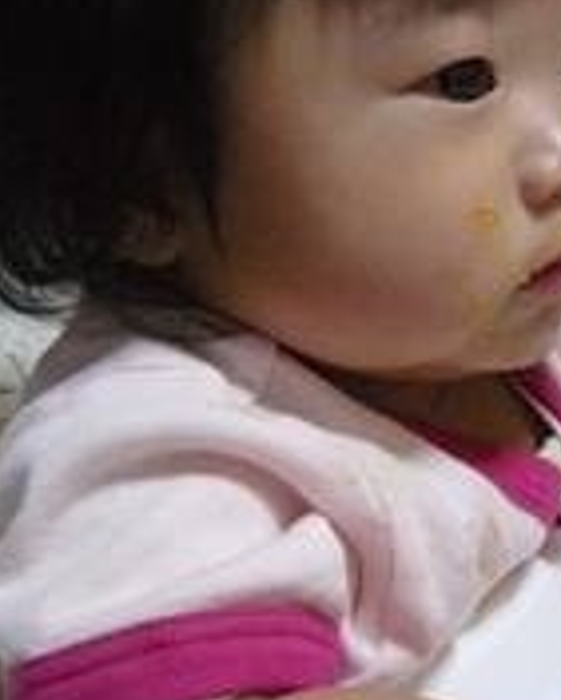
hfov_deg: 19.0
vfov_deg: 23.8
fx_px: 1659
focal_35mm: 80
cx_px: 462
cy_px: 255
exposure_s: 1/25
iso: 400
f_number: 2.8
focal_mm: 6
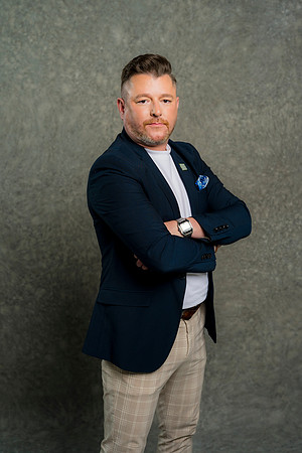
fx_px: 692
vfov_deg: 36.2
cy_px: 226
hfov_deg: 24.6
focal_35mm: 55
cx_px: 151
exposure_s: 1/160
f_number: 4
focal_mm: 55
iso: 125
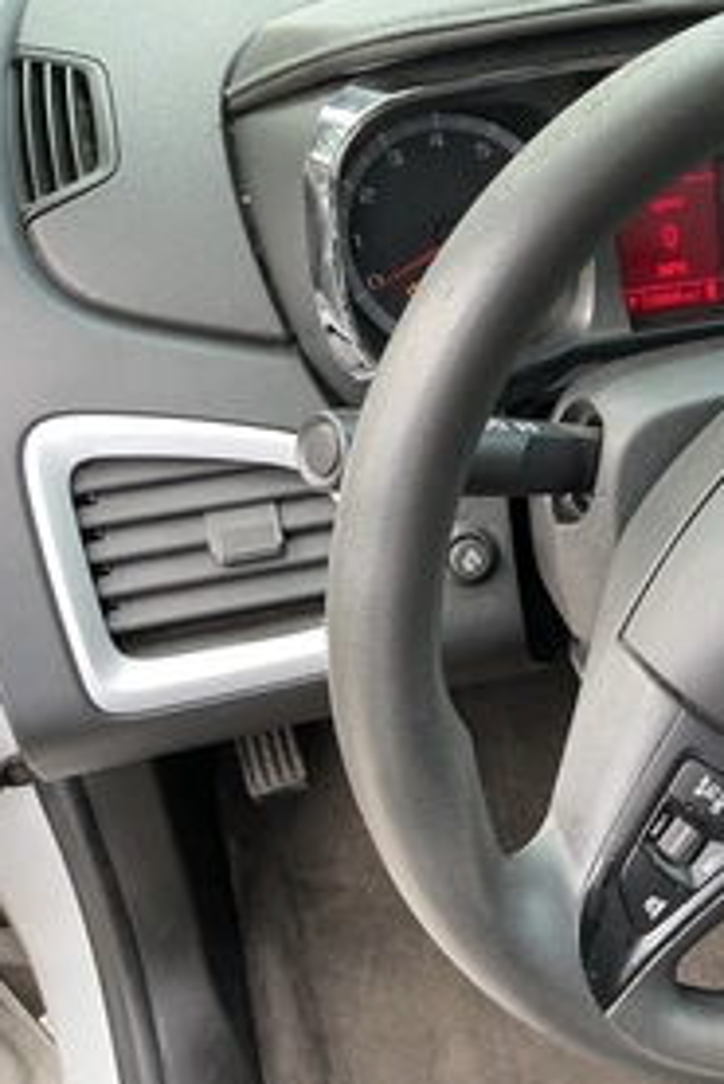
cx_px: 736
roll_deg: -6.9
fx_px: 1265
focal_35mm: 42
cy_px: 540
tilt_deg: -42.7
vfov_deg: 46.4
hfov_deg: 29.6
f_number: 1.8
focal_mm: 3
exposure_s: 1/122
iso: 40
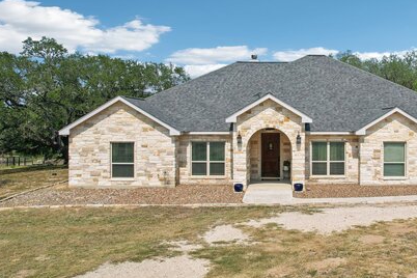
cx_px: 293
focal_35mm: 35
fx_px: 405
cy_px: 120
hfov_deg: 52.9
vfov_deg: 37.8
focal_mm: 8.4
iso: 100
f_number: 2.8
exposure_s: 1/3000
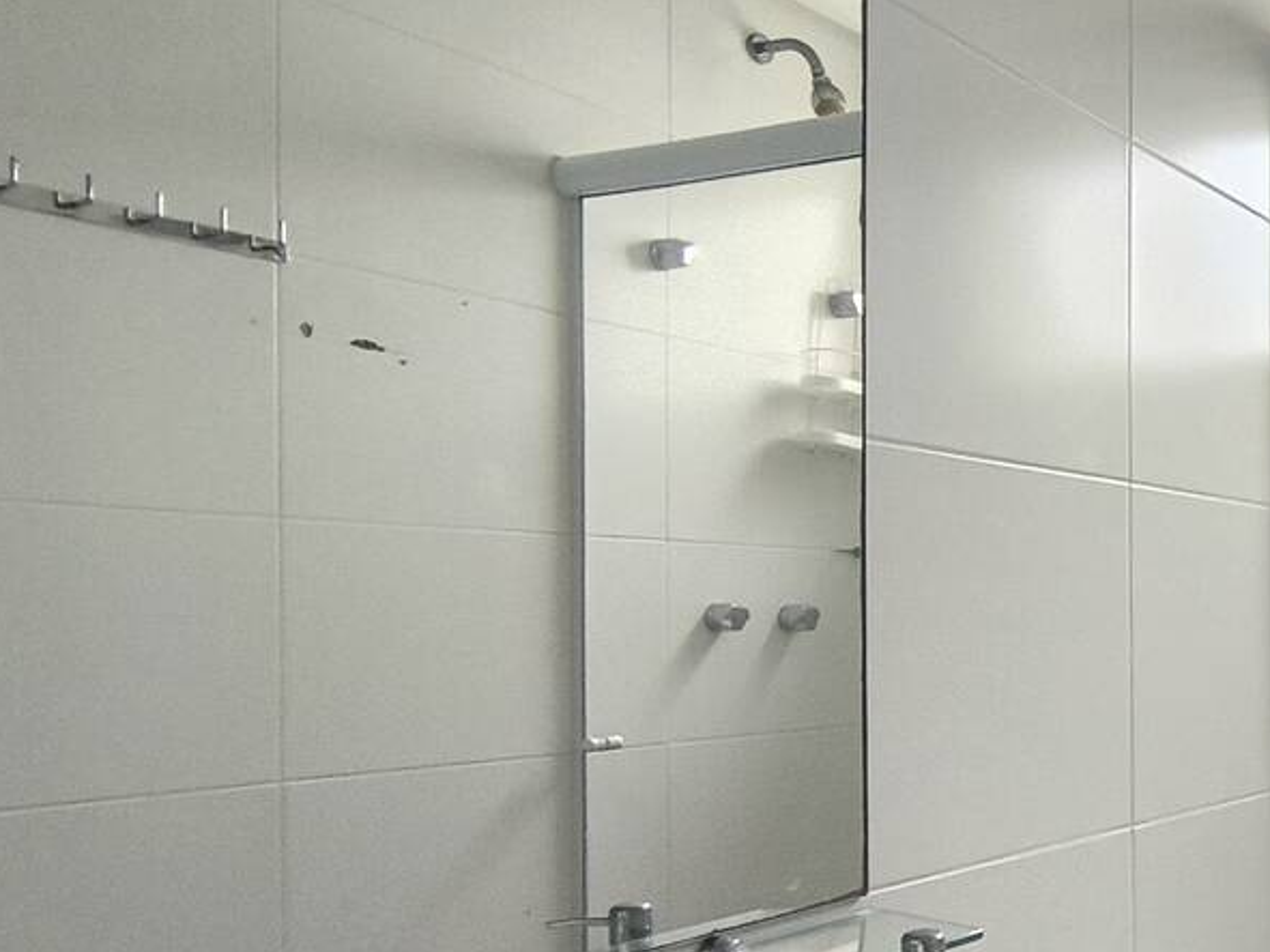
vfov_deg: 36.6
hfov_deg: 38.5
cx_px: 1433
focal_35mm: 39
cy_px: 604
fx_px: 1431
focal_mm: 1.65
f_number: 2.2
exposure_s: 1/120
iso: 64
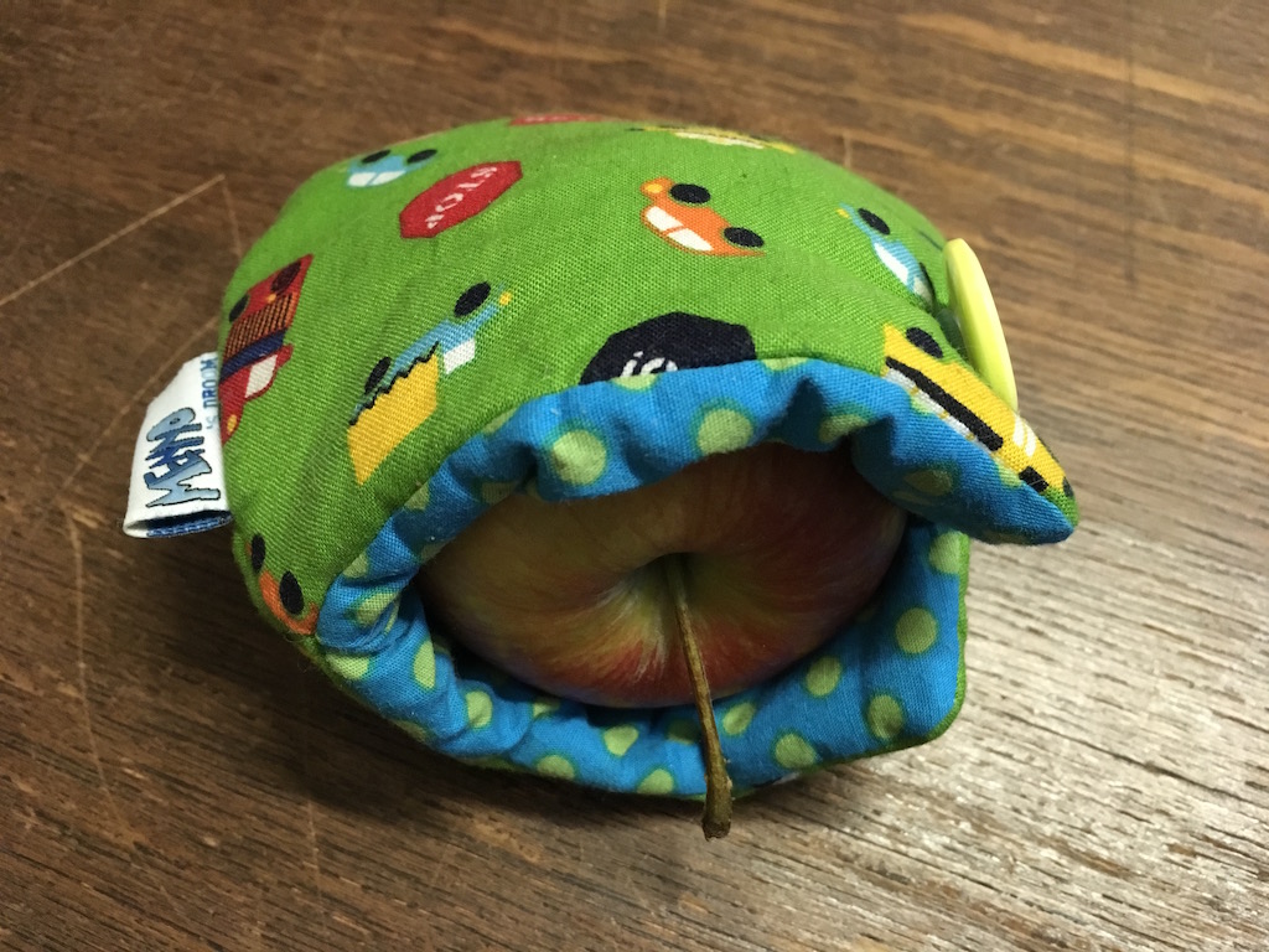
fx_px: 1063
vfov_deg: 48.2
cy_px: 476
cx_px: 634
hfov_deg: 61.7
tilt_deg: -64.2
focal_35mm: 29
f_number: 2.2
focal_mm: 4.15
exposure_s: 1/17
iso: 250
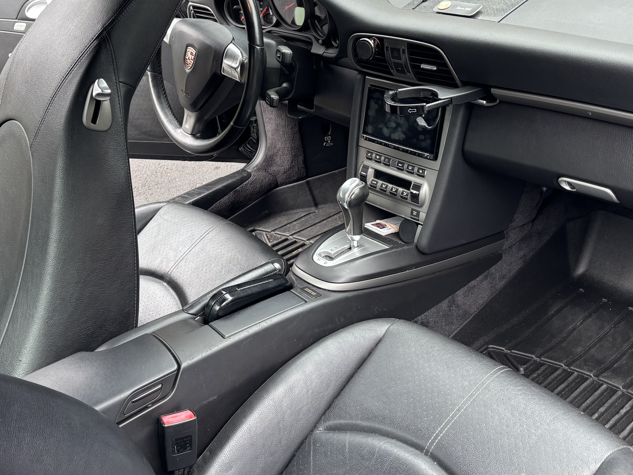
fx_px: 768
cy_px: 149
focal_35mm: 42
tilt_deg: -23.3
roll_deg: +1.5
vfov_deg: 34.0
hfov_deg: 44.7
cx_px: 281
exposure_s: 1/177
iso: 40
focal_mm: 5.96
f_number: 1.6
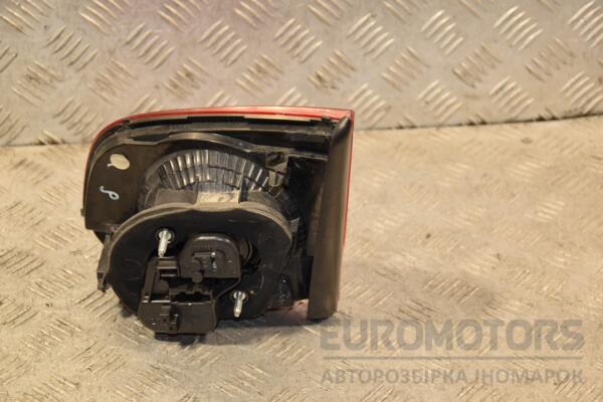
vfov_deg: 17.5
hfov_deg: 26.0
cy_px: 201
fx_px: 1306
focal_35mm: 78
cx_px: 302
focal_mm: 52
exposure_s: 1/125
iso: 800
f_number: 5
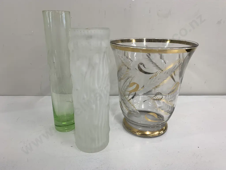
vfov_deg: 53.1
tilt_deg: -20.9
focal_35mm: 26
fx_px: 170
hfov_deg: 67.3
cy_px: 85
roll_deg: -1.0
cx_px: 113
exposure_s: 1/100
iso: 80
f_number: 1.8
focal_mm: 4.25
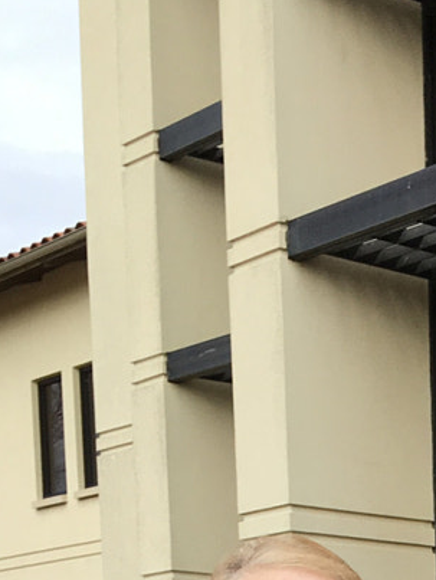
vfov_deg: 15.1
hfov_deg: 12.1
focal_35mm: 115
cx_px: 709
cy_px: 996
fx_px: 1928
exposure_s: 1/458
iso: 25
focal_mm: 4.15
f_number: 2.2
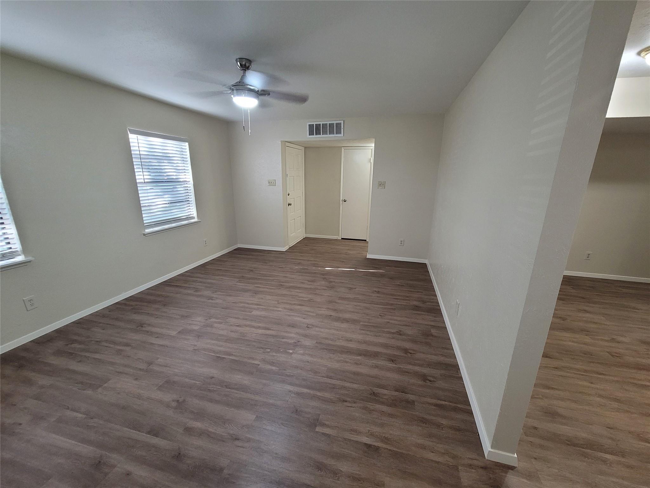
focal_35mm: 13
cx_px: 325
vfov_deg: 89.9
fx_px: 244
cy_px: 244
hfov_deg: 106.2
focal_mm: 2.2
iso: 320
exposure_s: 1/39
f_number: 2.2
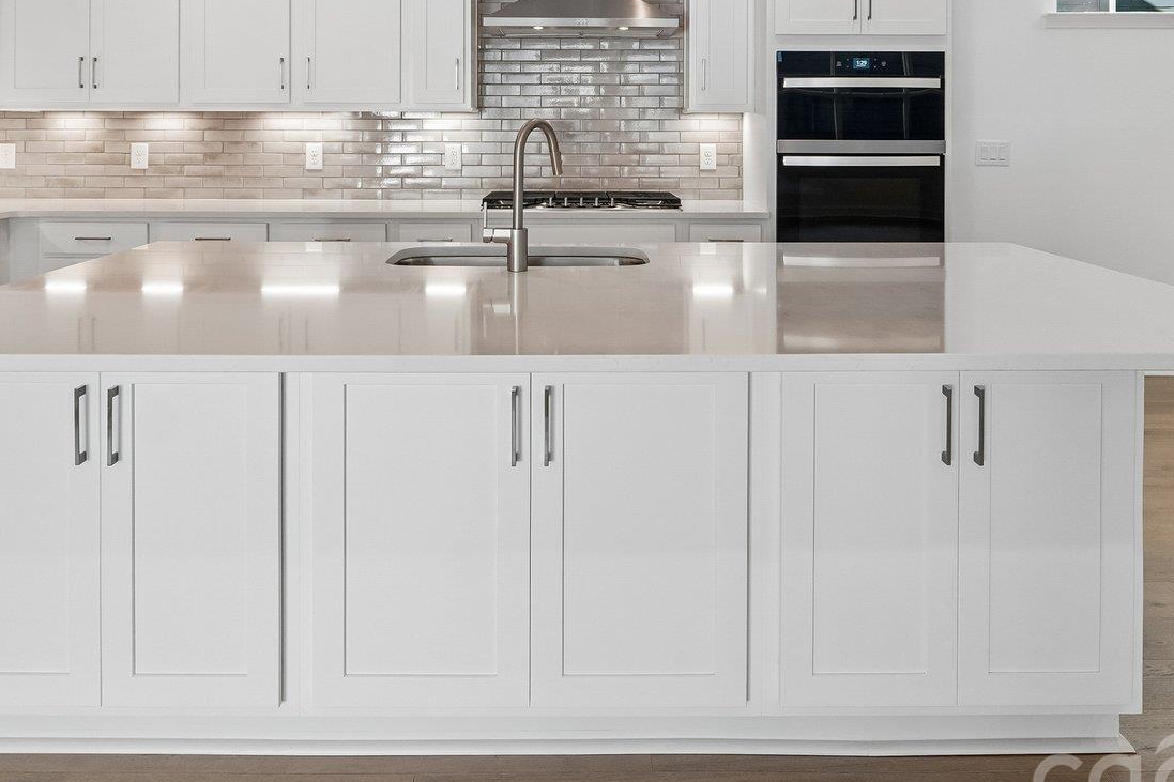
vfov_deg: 43.7
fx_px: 913
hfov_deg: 65.5
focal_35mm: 28
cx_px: 581
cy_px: 133
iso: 400
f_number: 8
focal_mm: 10
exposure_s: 1/30
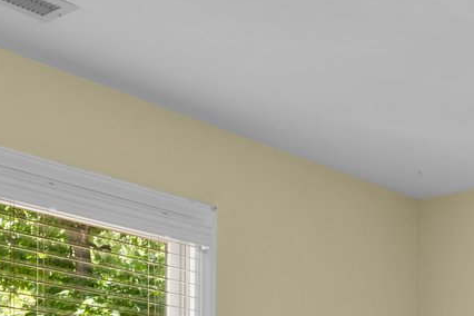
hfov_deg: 22.9
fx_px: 1014
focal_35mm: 77
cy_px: 479
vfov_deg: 16.2
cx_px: 645
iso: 400
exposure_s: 1/2.5
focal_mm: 16
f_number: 7.1
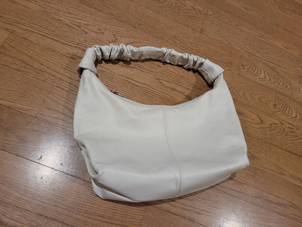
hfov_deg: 67.3
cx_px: 151
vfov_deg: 53.1
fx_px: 227
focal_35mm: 26
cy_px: 114
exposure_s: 1/40
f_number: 1.8
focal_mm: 5.4
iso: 200
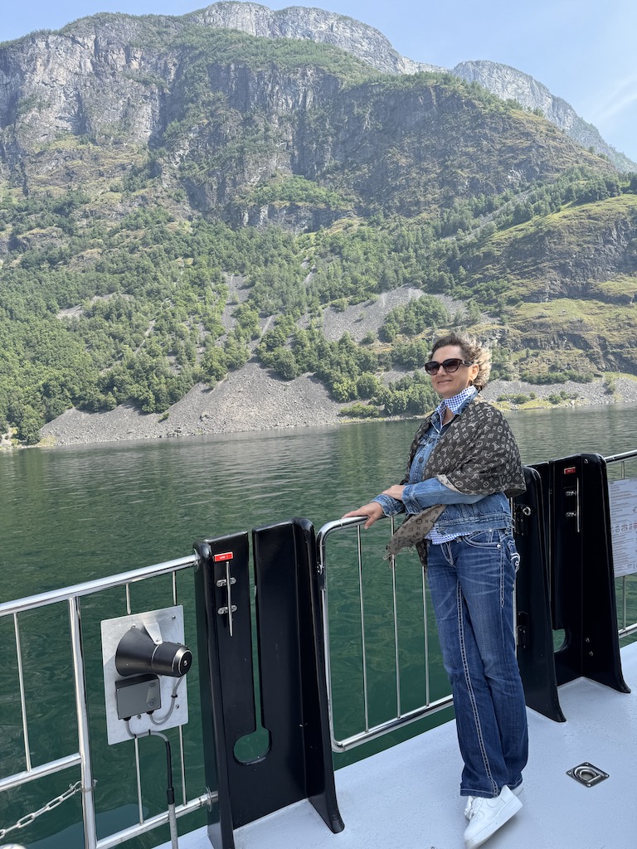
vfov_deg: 71.6
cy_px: 424
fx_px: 589
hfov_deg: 56.8
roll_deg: +4.2
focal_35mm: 24
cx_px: 318
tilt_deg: +1.4
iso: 80
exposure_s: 1/1193
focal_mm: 6.76
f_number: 1.78
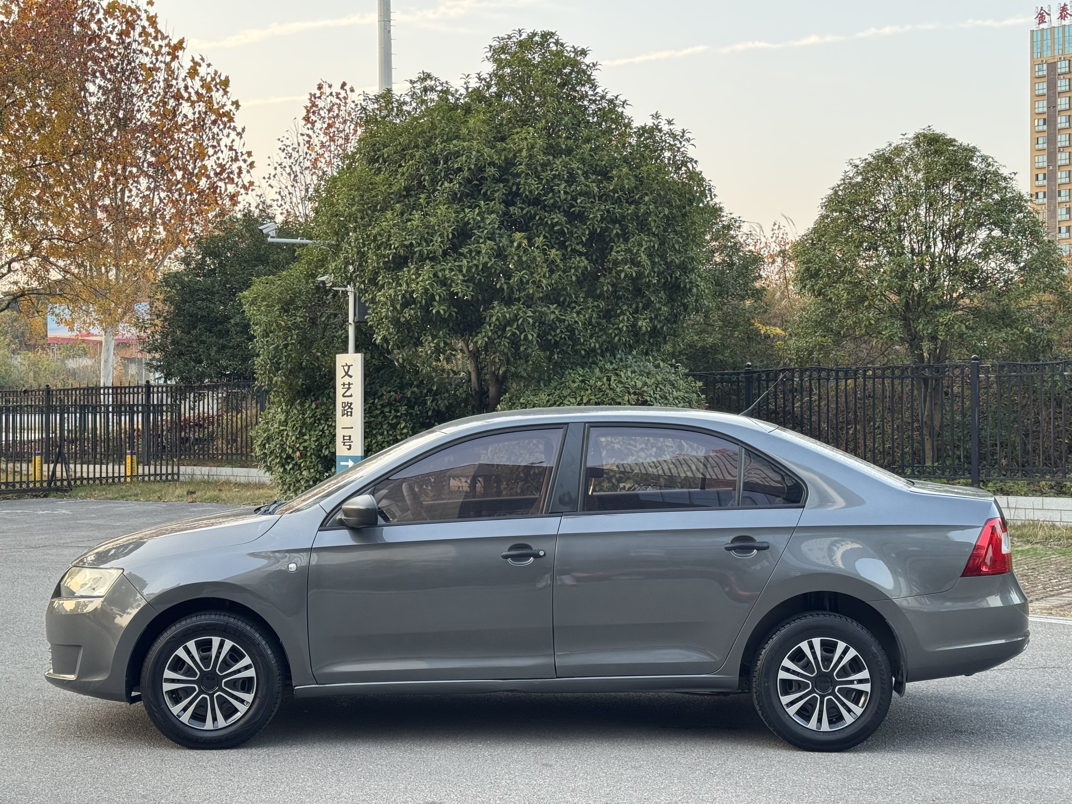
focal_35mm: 48
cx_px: 536
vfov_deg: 30.3
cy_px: 402
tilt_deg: +0.8
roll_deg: +0.5
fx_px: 1486
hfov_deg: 39.7
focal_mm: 6.76
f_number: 1.78
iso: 80
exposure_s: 1/121
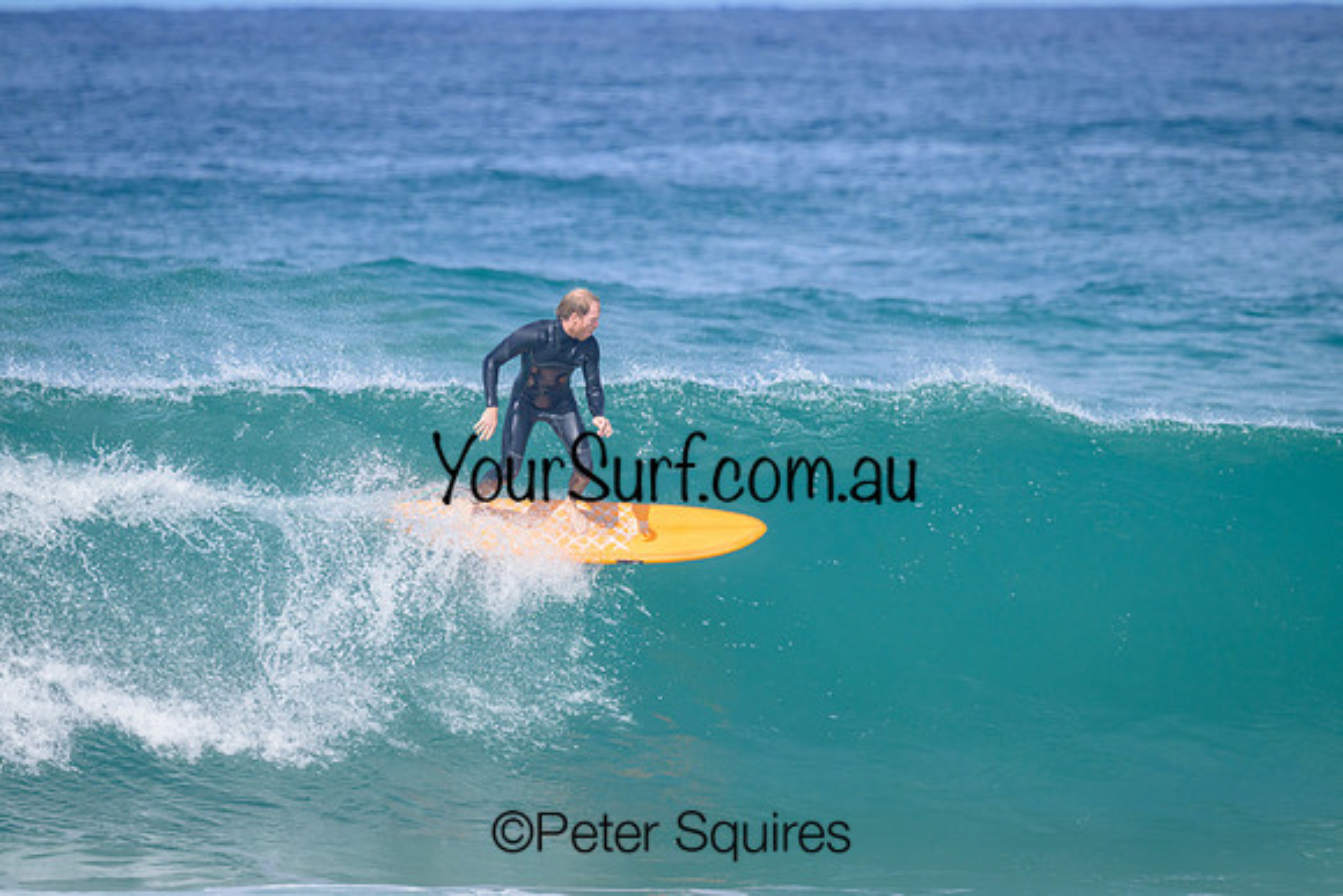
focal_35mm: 630
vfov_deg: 2.2
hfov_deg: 3.3
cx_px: 672
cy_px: 448
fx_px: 23507
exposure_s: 1/2000
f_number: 11
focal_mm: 630
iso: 1000
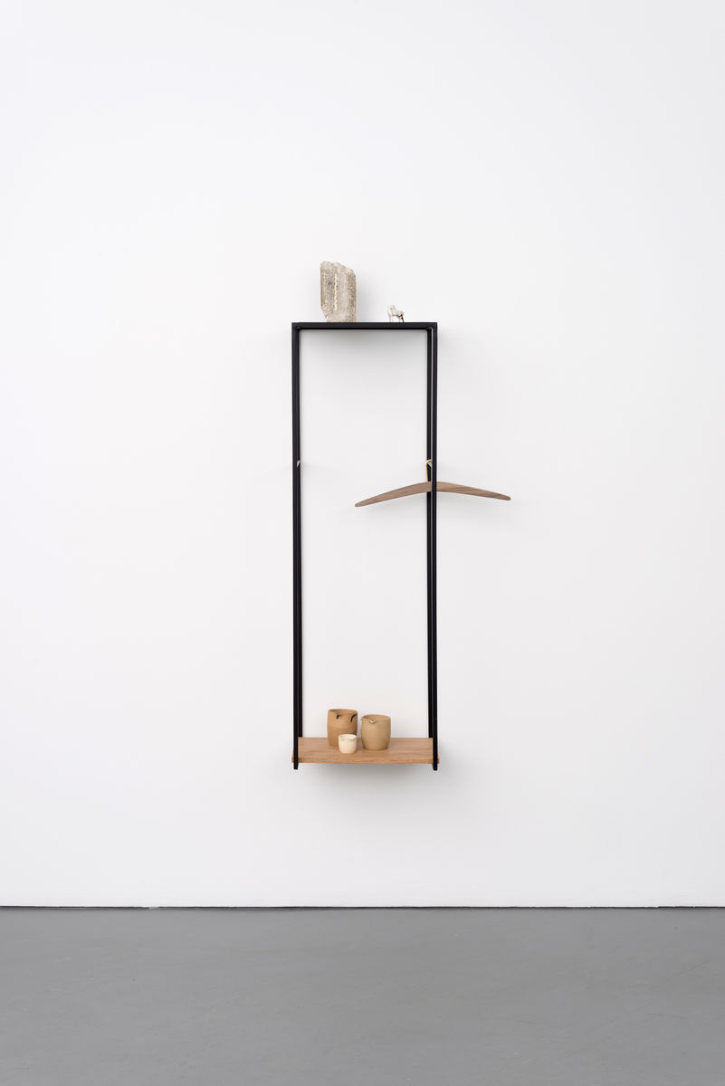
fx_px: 1509
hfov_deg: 27.0
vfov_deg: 39.6
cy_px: 543
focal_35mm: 50
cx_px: 362
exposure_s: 1/125
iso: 100
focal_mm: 50
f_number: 10
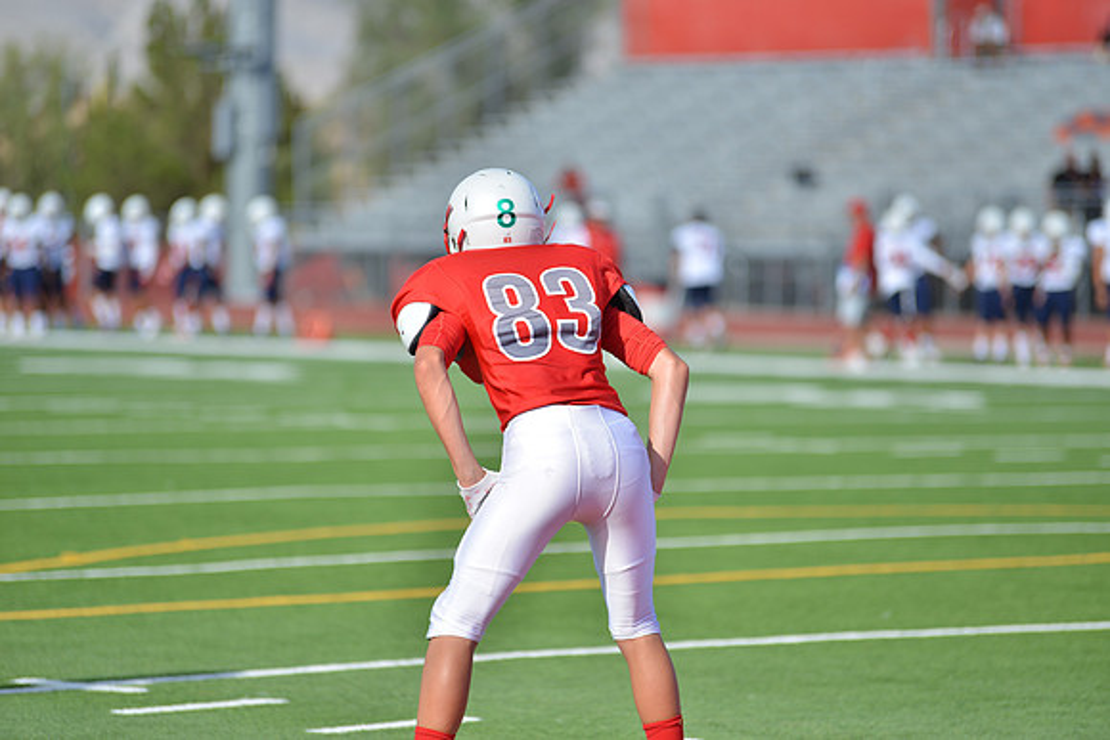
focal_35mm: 200
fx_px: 6168
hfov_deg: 10.3
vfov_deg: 6.9
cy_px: 370
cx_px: 555
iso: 100
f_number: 2.8
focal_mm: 200
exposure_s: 1/1600
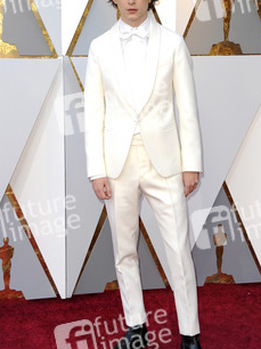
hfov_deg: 18.9
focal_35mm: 78
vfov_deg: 25.0
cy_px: 165
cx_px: 146
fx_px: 785
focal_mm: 62
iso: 1000
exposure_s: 1/250
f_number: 7.1
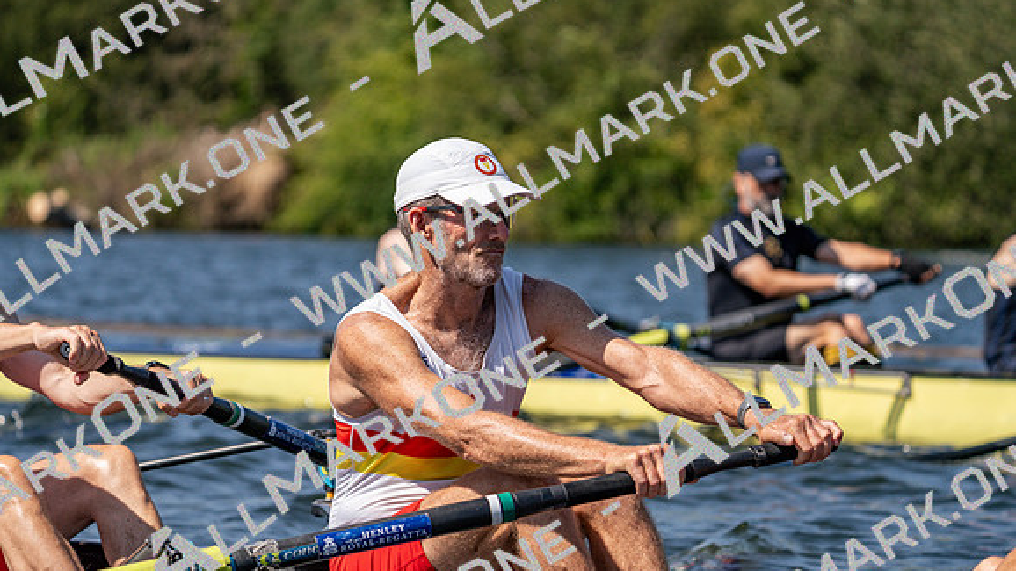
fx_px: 5980
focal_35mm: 222
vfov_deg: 5.5
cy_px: 331
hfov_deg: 9.7
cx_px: 508
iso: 200
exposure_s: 1/2000
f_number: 5.6
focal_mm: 211
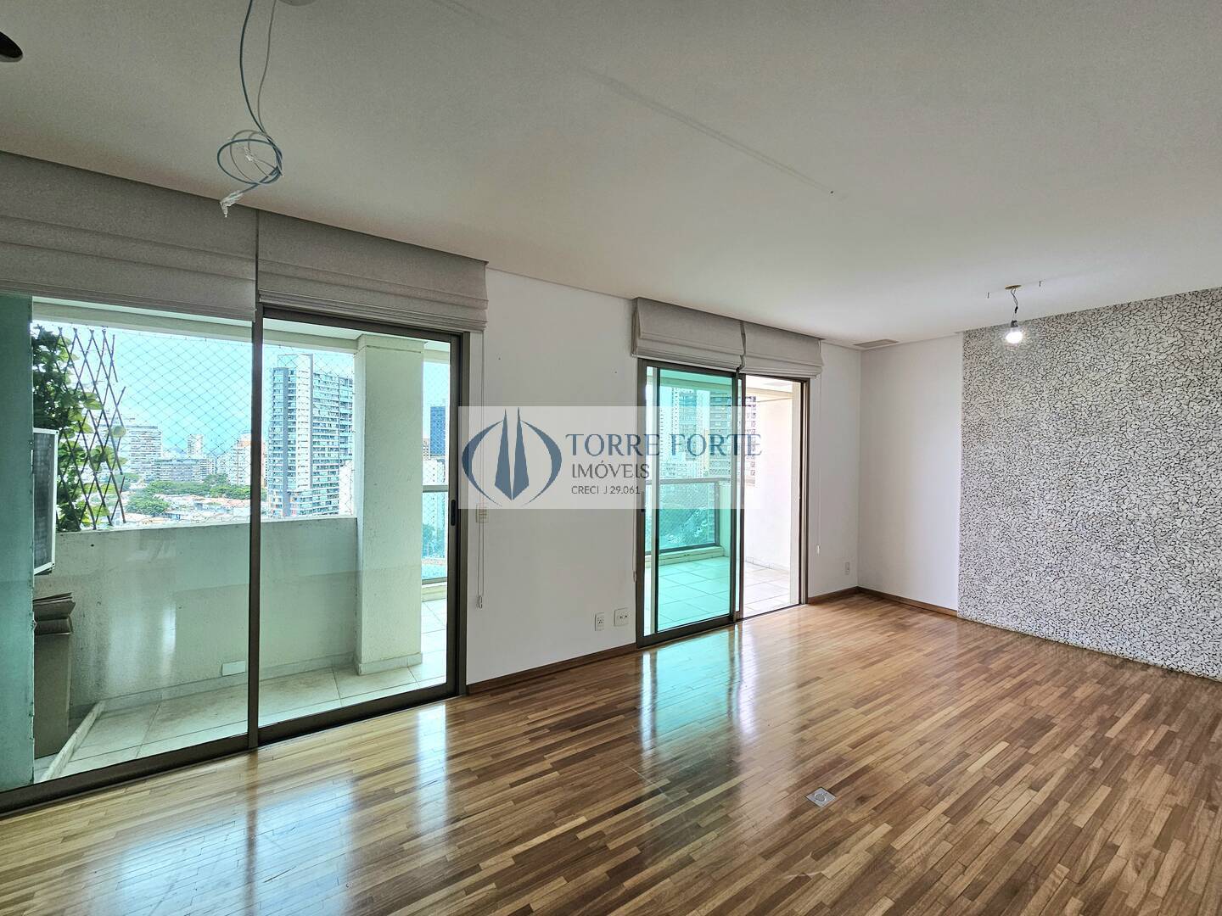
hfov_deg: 106.2
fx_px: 459
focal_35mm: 13
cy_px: 458
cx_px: 611
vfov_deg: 89.9
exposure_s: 1/149
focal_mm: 2.2
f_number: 2.2
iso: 50
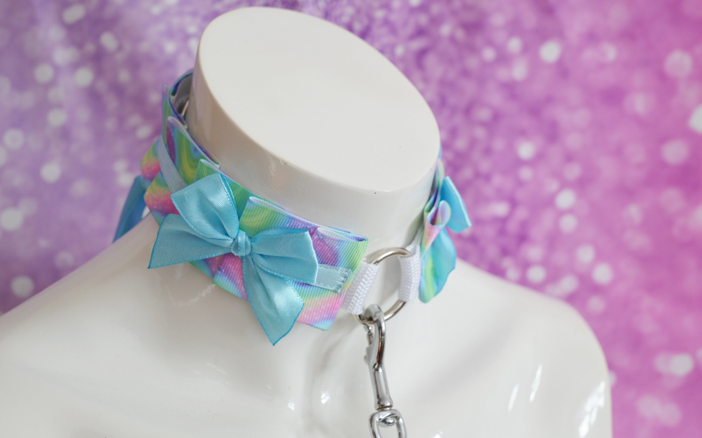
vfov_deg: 18.7
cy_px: 223
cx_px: 353
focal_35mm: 70
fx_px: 1330
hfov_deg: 29.6
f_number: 5
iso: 400
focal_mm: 45
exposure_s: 1/100
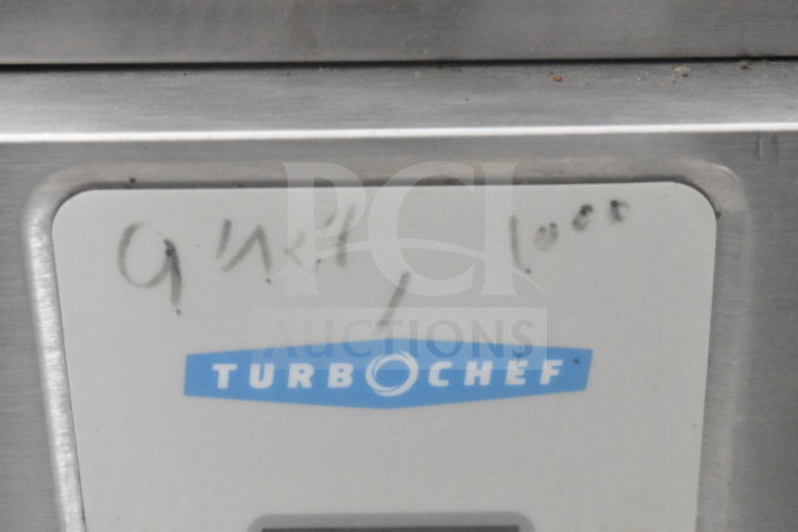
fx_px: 1829
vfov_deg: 16.6
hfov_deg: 24.6
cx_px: 399
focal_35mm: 82
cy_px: 266
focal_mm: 55
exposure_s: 1/100
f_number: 5.6
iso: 14400
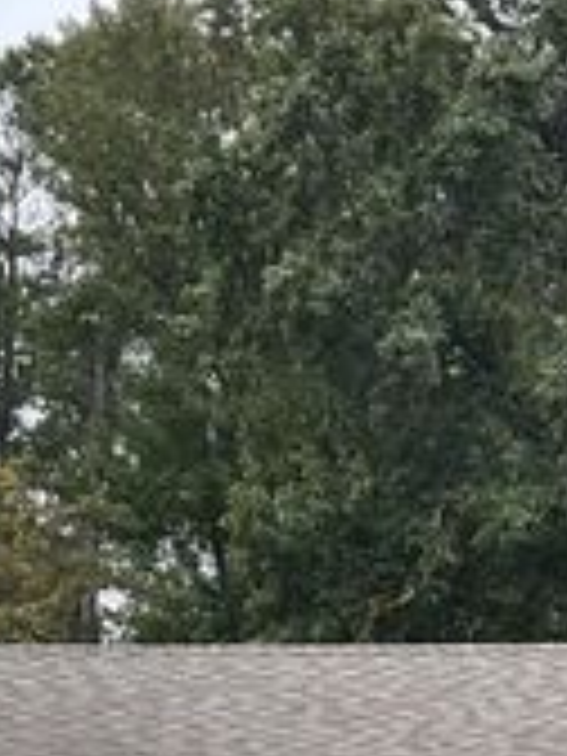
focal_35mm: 115
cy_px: 1208
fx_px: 2512
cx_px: 562
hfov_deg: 12.7
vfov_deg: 15.5
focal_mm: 3
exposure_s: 1/391
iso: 20
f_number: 1.8
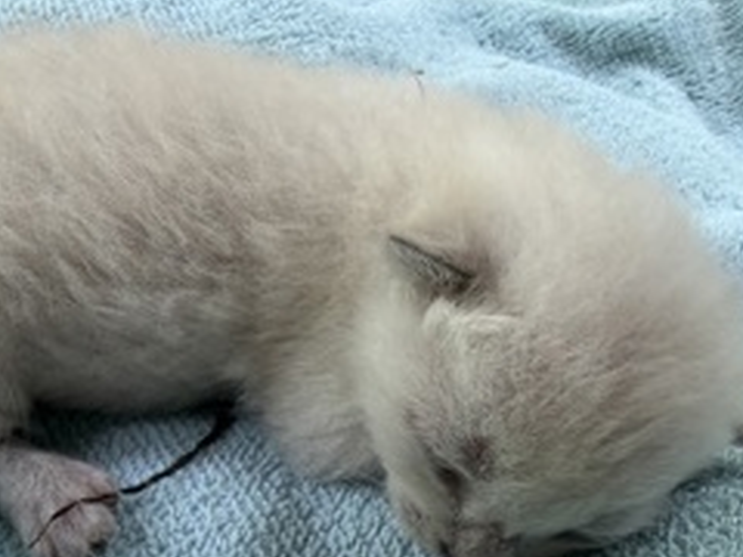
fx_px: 901
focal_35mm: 42
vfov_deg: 33.4
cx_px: 235
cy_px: 444
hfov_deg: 44.0
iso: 160
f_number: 2.2
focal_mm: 2.22
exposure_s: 1/121
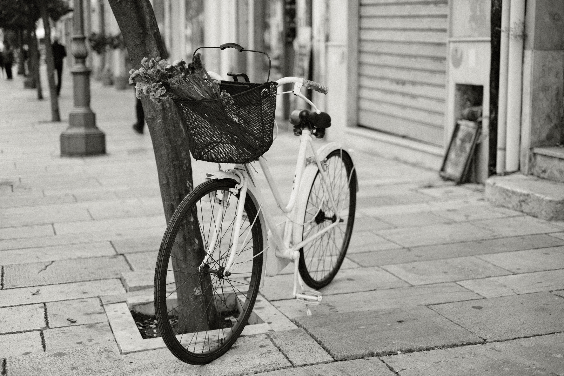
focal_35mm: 53
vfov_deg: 25.5
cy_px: 188
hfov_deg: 37.5
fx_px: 830
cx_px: 282
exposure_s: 1/2400
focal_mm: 35
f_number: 1.4
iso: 320
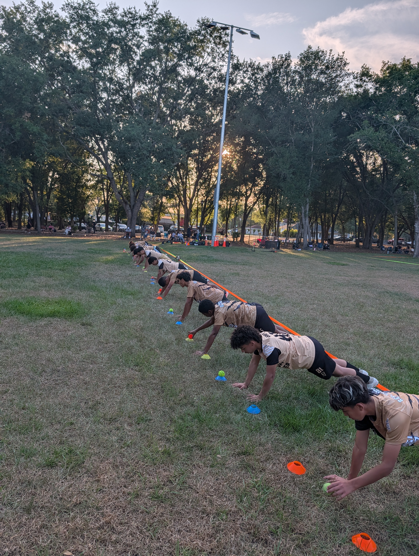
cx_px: 210
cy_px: 278
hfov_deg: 56.9
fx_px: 386
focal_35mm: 24
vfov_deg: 71.5
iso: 26
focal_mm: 6.9
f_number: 1.68
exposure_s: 1/6061
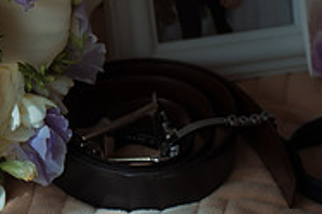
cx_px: -62
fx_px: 2831
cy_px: 17
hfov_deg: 6.5
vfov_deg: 4.3
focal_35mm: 317
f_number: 4.2
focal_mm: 102
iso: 200
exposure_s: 1/160
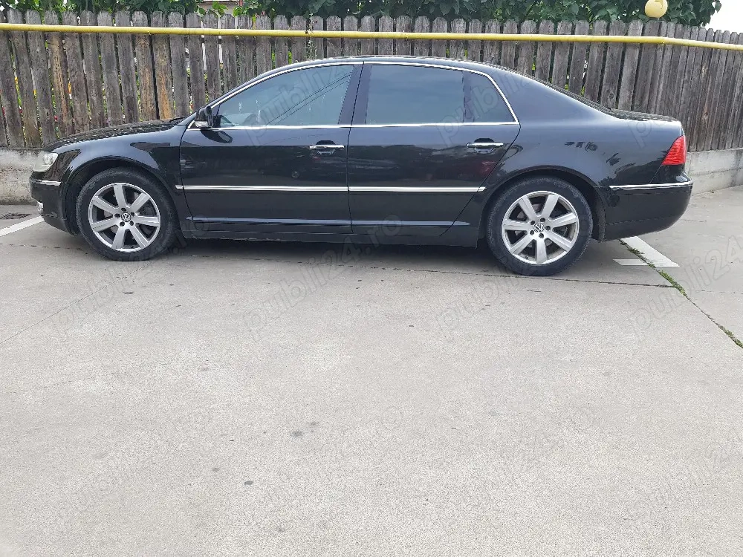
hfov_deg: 67.3
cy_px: 278
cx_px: 372
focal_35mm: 26
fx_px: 558
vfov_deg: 53.1
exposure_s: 1/270
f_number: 1.7
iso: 40
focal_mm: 4.3
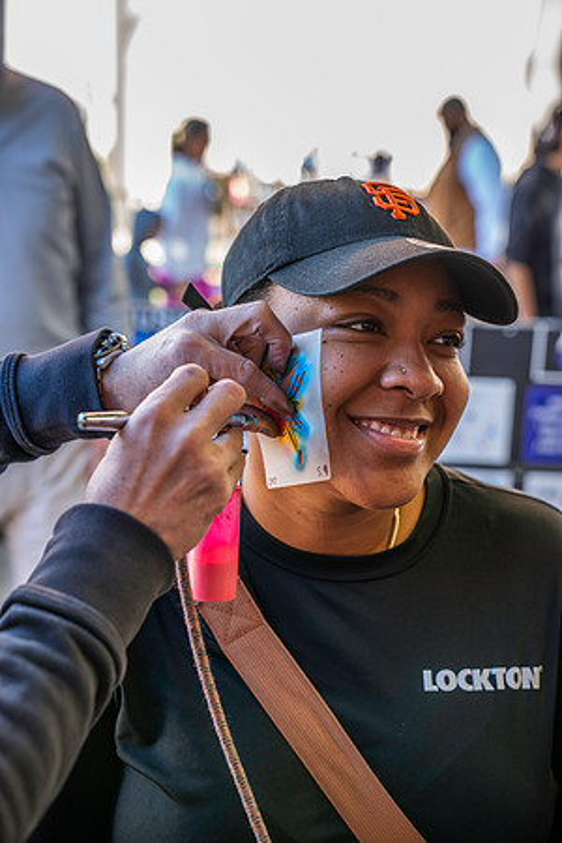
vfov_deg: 38.2
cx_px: 281
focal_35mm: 52
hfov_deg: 26.0
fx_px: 1218
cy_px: 422
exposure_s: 1/160
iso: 500
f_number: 3.5
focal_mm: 52
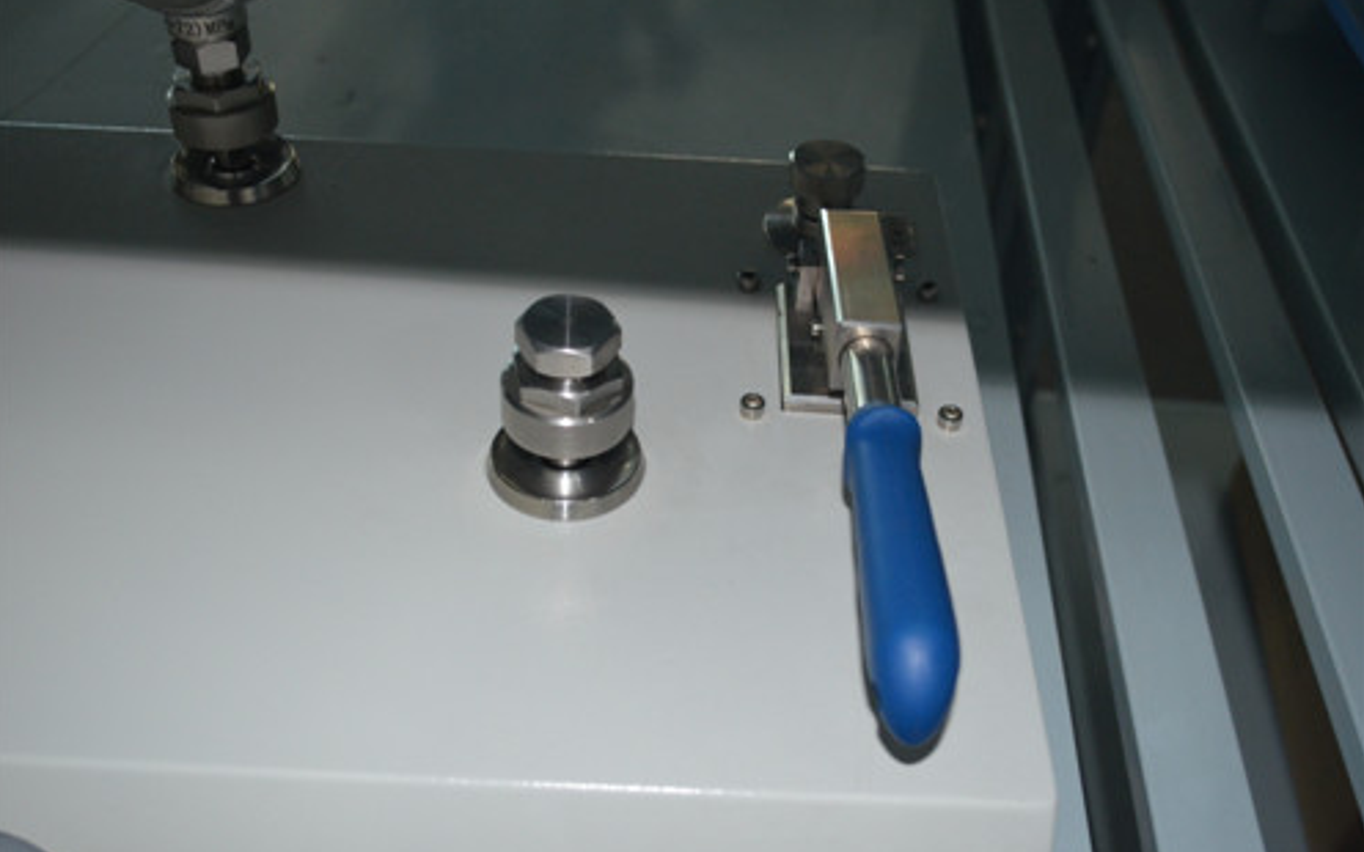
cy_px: 419
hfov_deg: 49.3
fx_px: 1487
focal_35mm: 40
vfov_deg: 32.0
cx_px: 679
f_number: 4.2
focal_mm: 26
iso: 1400
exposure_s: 1/60
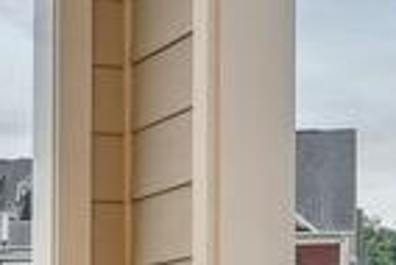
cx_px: 33
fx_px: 1509
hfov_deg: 14.8
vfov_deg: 9.8
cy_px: 370
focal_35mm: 137
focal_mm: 19
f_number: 9
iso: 800
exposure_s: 1/60
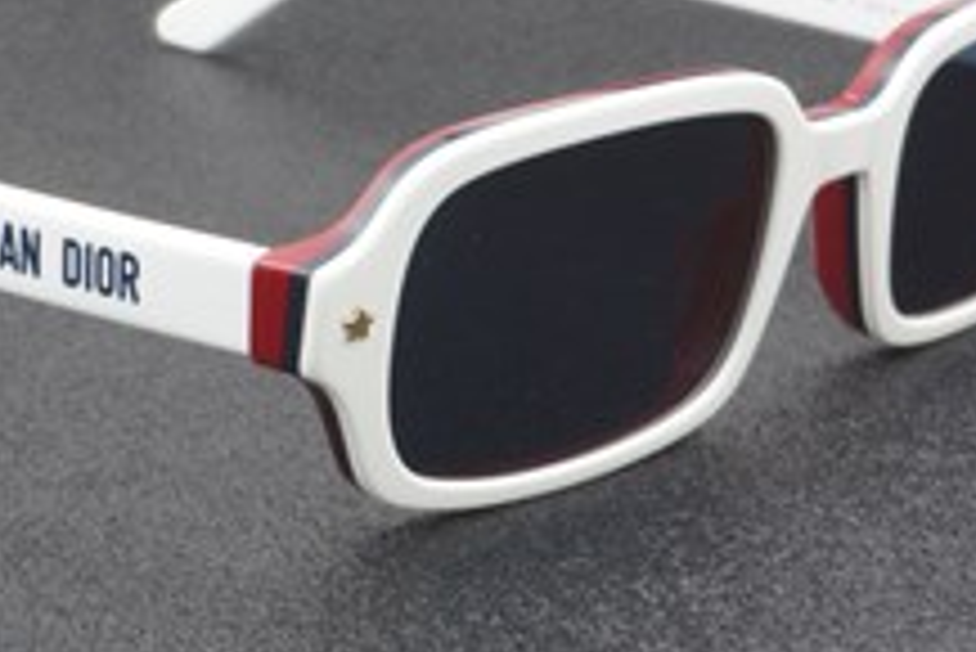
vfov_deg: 9.9
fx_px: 3744
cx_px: 279
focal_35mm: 138
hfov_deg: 14.8
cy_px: 220
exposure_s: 1.3
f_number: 29
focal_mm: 50
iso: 100
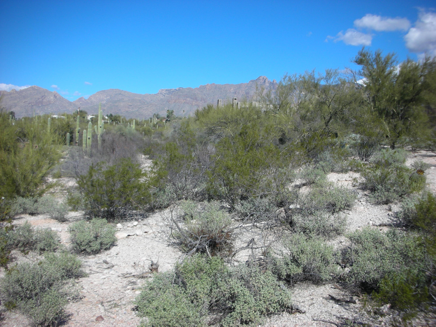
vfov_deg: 40.7
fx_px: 441
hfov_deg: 52.6
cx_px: 218
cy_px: 164
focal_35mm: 35
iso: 50
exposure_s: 1/112
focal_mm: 5.8
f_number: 8.5
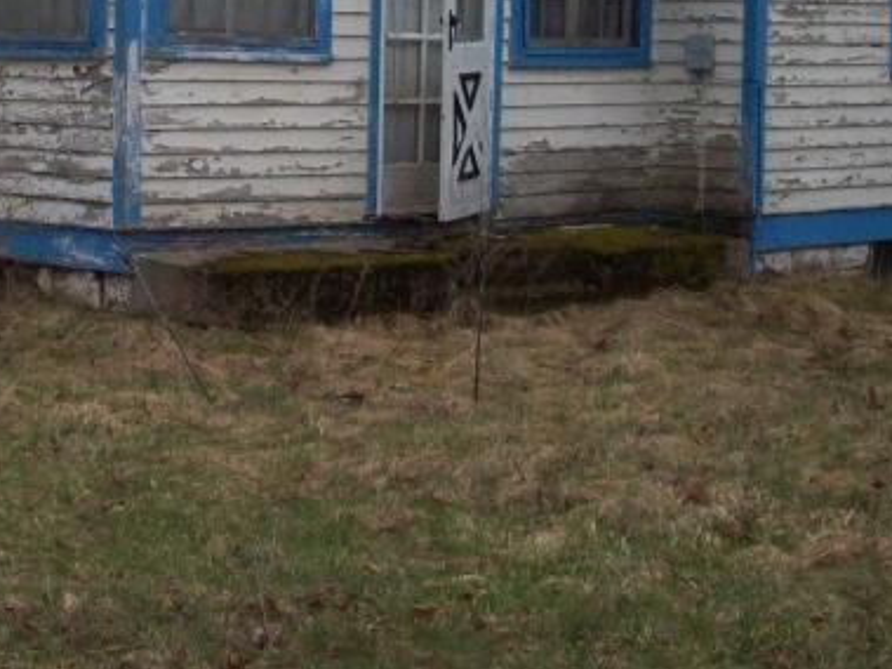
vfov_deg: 14.4
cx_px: 188
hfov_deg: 19.5
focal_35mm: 100
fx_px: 2576
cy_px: -104
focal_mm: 6.2
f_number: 2.8
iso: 80
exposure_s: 1/661
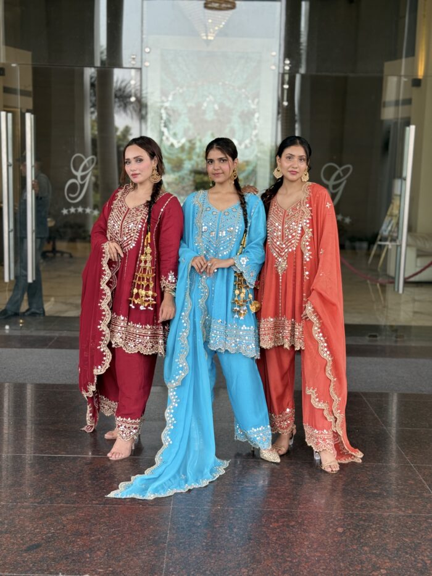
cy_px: 288
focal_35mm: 48
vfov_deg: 39.7
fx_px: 799
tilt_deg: -7.2
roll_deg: -1.9
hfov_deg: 30.3
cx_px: 216
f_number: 1.78
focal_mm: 6.76
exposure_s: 1/121
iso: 50
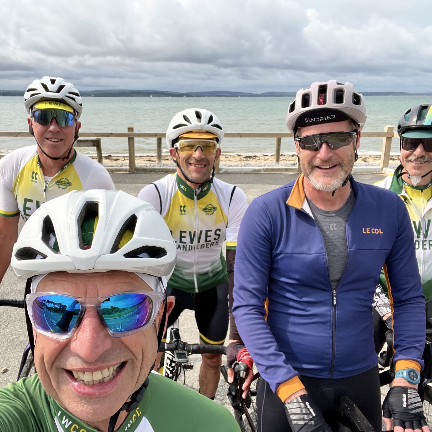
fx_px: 395
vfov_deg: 57.3
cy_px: 220
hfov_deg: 57.1
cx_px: 188
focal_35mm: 28
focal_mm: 2.71
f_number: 2.2
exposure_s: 1/818
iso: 32
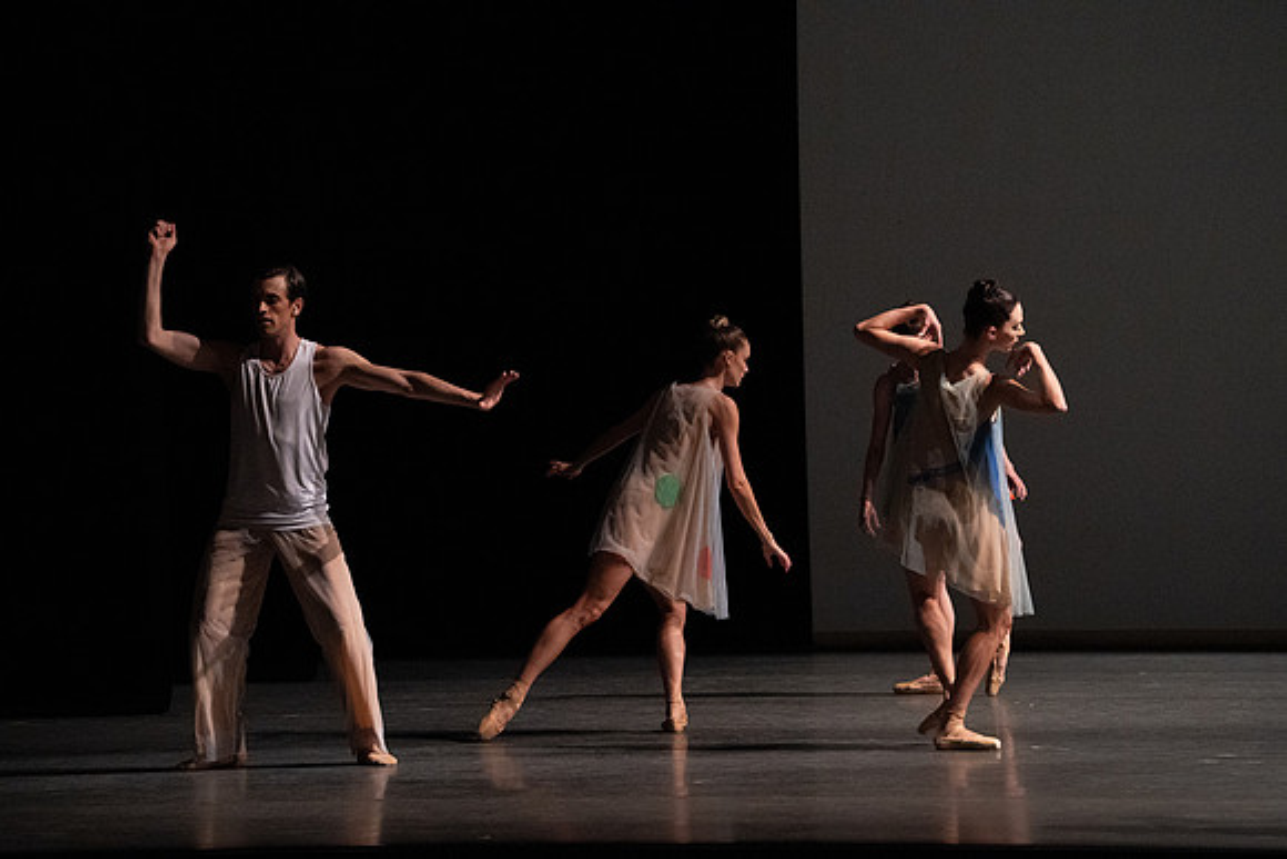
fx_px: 7151
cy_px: 430
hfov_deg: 10.3
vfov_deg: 6.9
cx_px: 644
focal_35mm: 200
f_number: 6.3
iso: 16000
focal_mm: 200
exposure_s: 1/400
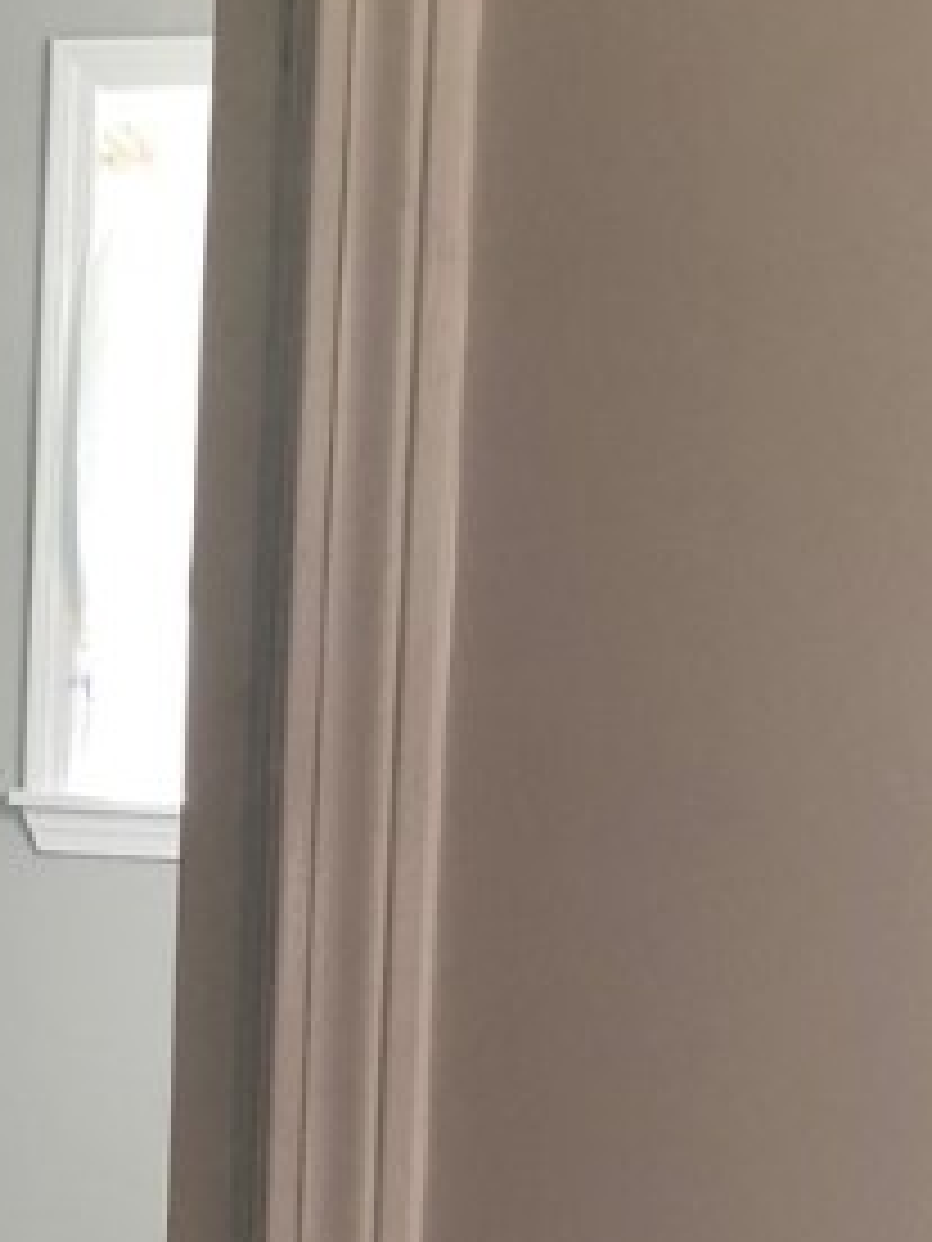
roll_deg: -1.0
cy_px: 770
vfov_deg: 25.0
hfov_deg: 17.7
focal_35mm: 78
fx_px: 2800
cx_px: -279
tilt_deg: -6.3
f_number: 1.8
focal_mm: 3.99
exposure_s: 1/30
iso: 32
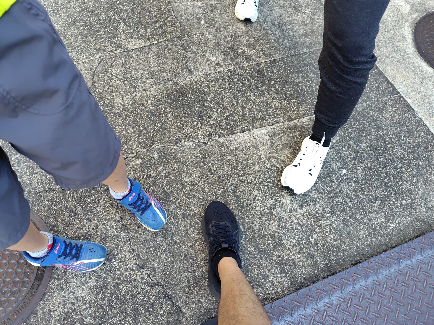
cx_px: 217
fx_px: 288
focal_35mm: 23
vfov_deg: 58.9
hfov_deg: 73.9
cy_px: 162
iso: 50
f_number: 1.9
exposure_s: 1/142
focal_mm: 5.6
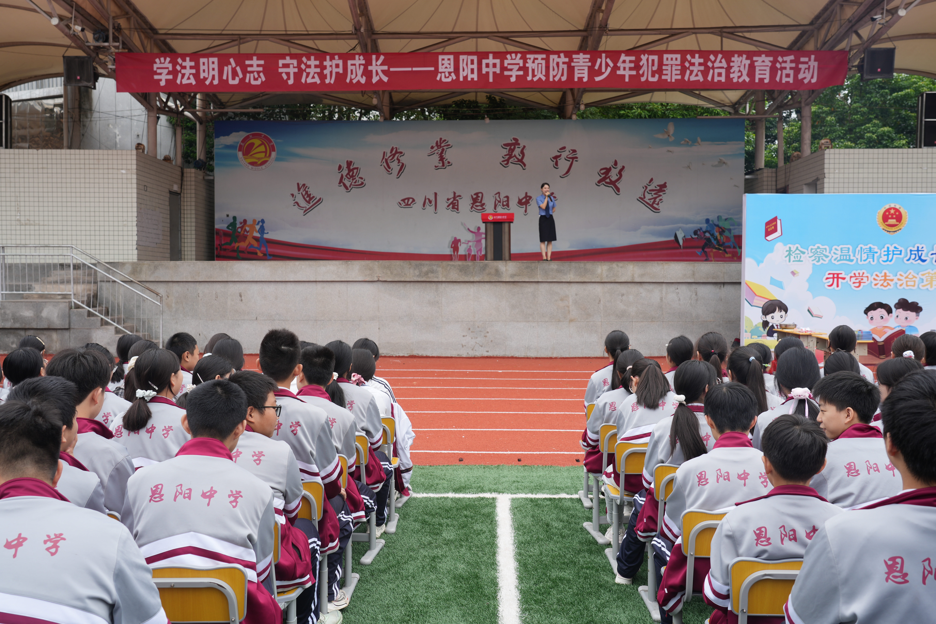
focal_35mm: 35
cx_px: 468
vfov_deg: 37.9
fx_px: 910
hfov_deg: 54.4
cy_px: 312
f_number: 6.3
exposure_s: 1/100
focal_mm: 35
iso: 100
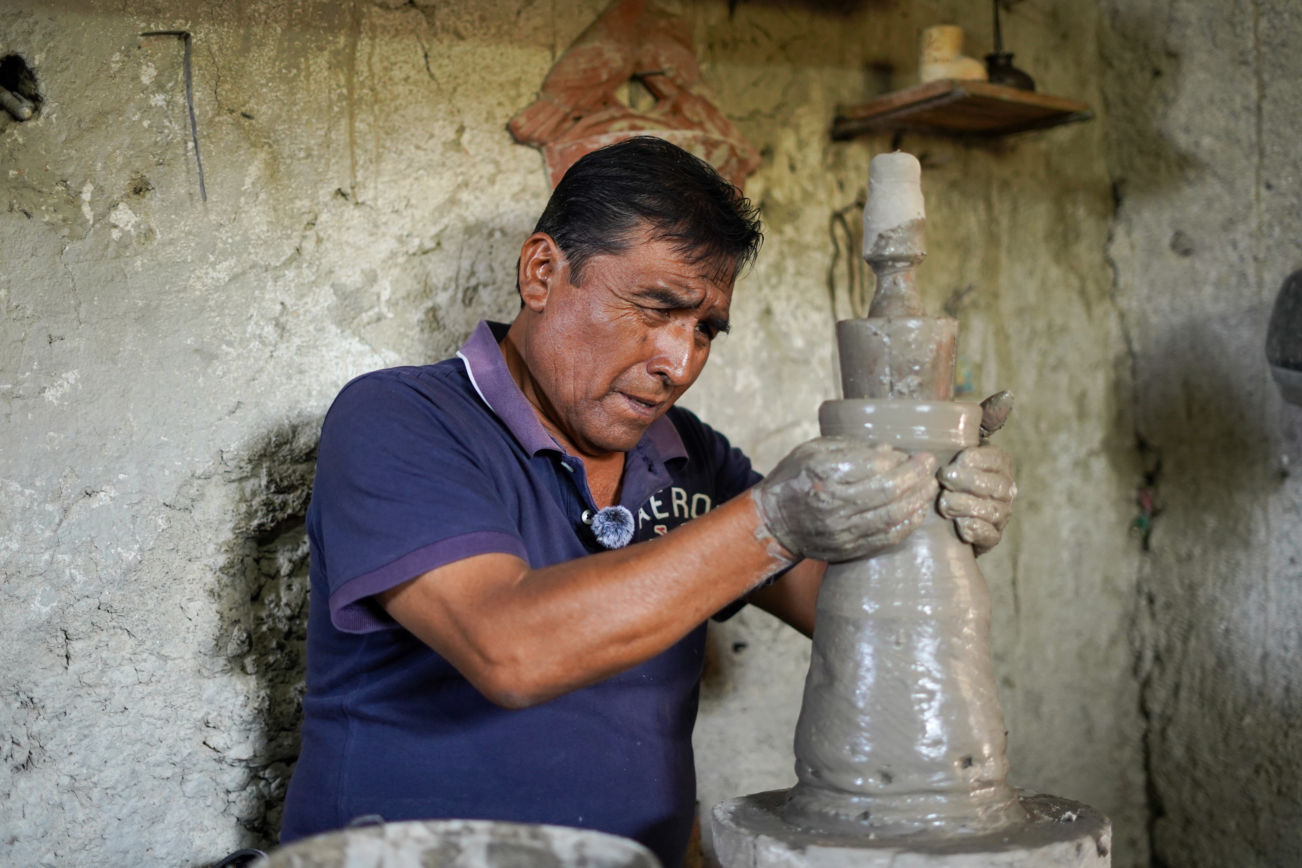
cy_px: 434
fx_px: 1808
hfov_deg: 39.6
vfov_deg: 27.0
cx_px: 651
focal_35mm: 50
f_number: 1.8
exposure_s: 1/320
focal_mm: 50
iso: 1250
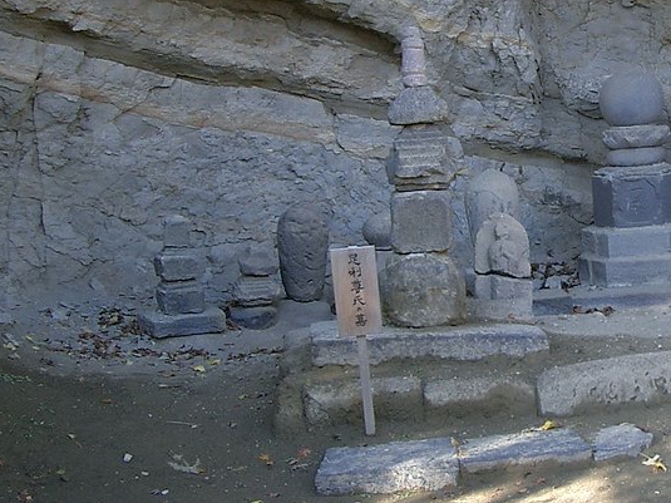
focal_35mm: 67
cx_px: 528
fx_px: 1298
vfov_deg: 21.8
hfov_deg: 28.4
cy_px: 164
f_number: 2.6
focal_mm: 5.8
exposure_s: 1/80
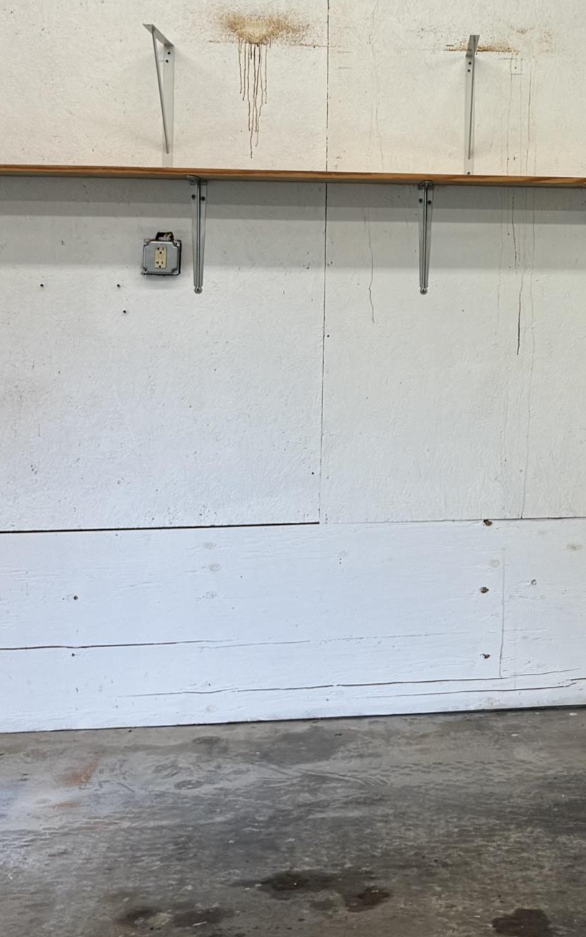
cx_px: 654
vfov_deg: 33.2
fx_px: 1534
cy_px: 211
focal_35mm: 60
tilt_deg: +0.2
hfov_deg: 20.6
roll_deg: -0.8
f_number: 1.78
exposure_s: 1/120
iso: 64
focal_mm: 6.76
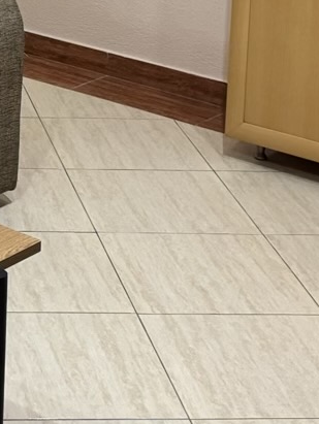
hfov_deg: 12.8
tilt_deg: -7.4
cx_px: -107
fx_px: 1374
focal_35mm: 112
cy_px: -140
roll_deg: -1.0
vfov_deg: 16.5
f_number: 1.78
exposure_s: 1/50
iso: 400
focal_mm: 6.76
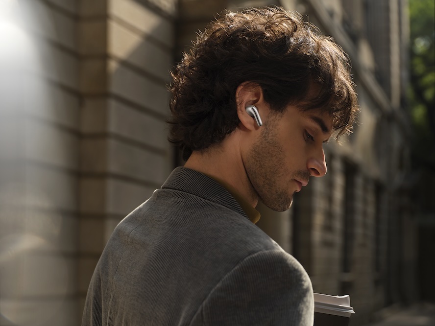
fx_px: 729
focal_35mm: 58
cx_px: 218
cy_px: 163
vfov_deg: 25.2
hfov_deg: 33.2
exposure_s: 1/250
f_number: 5
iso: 100
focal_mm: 73.5
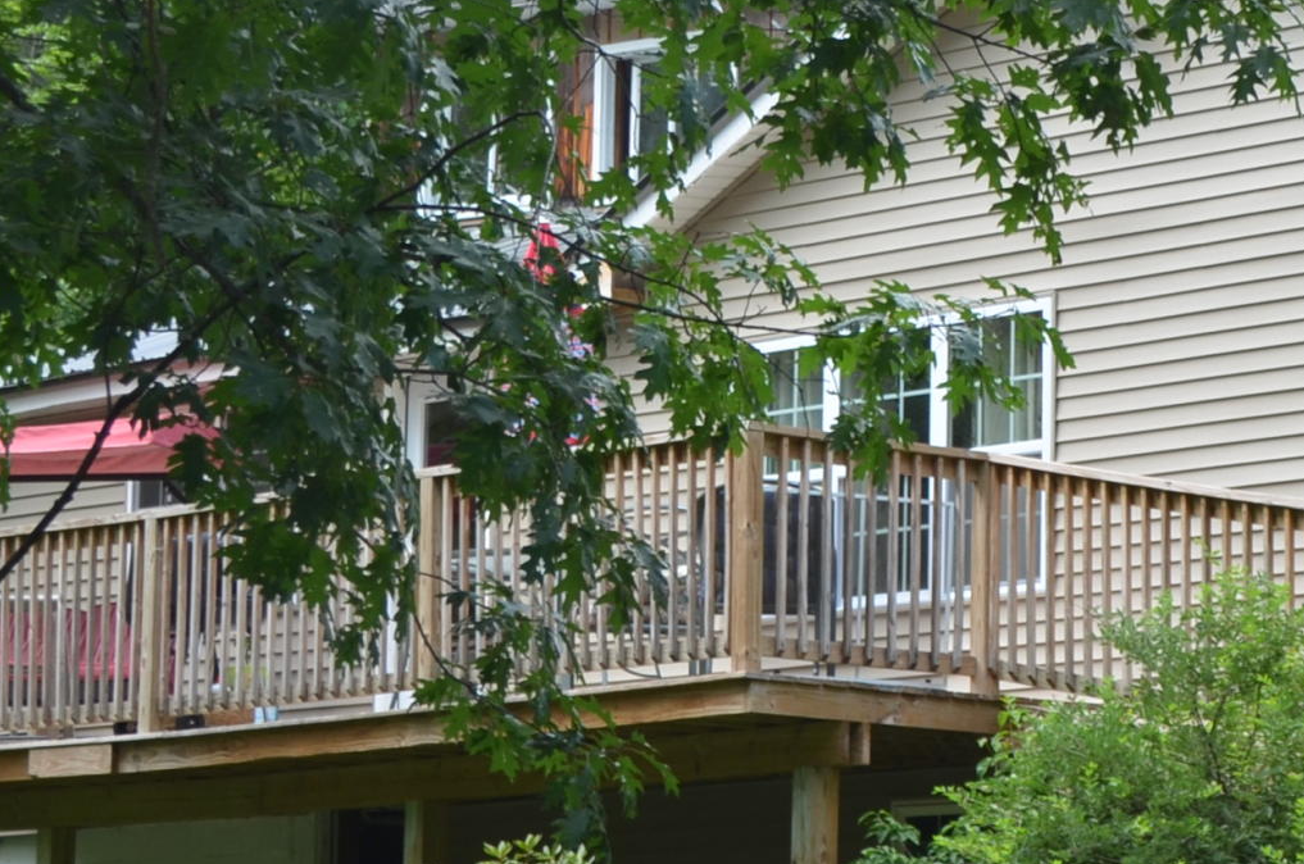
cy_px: 429
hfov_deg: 11.5
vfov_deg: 7.7
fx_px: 6399
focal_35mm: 177
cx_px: 1236
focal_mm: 40
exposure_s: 1/160
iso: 200
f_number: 6.3
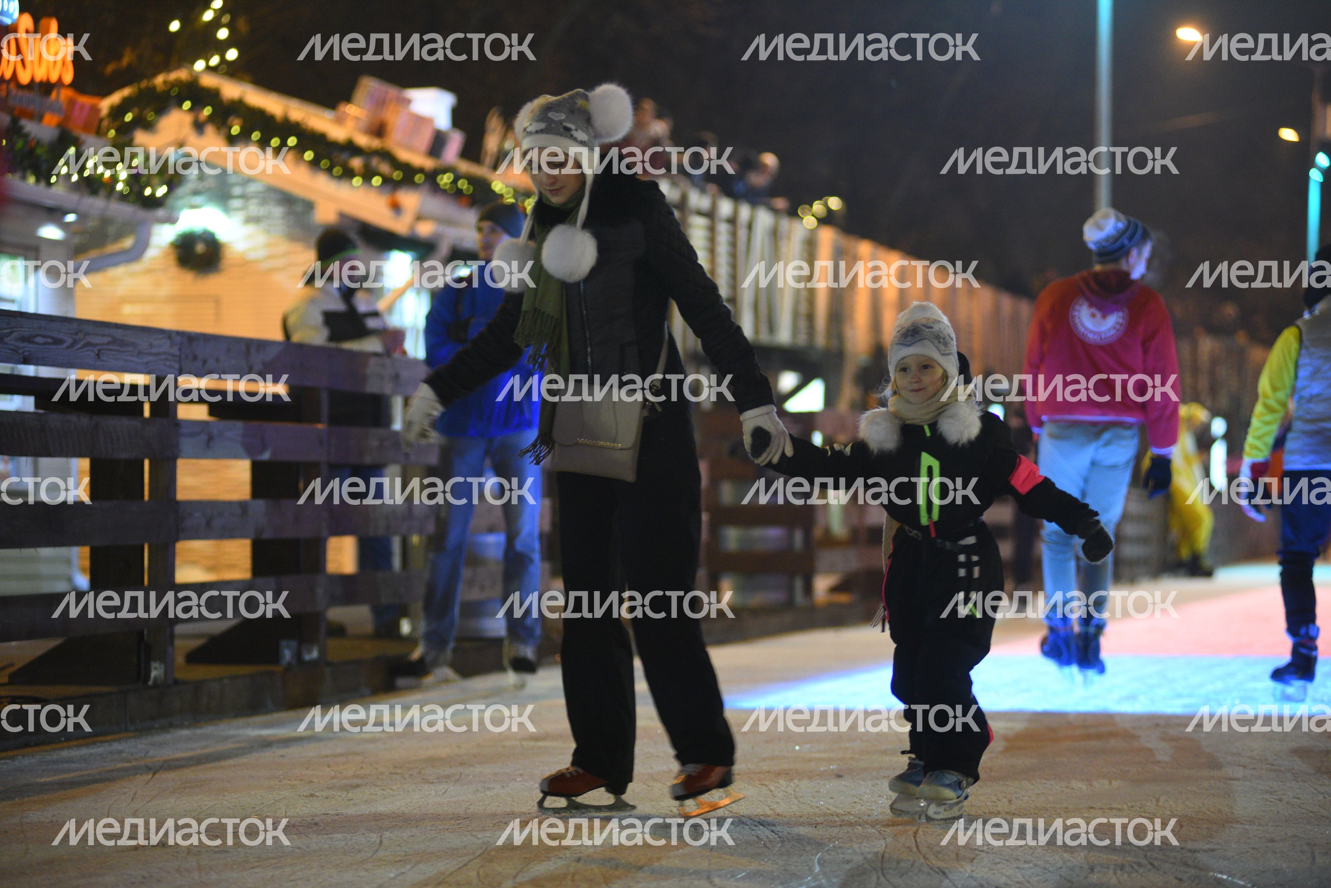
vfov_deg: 11.4
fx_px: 4438
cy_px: 444
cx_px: 666
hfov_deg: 17.1
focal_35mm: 120
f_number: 2.8
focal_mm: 120
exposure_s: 1/60
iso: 2500
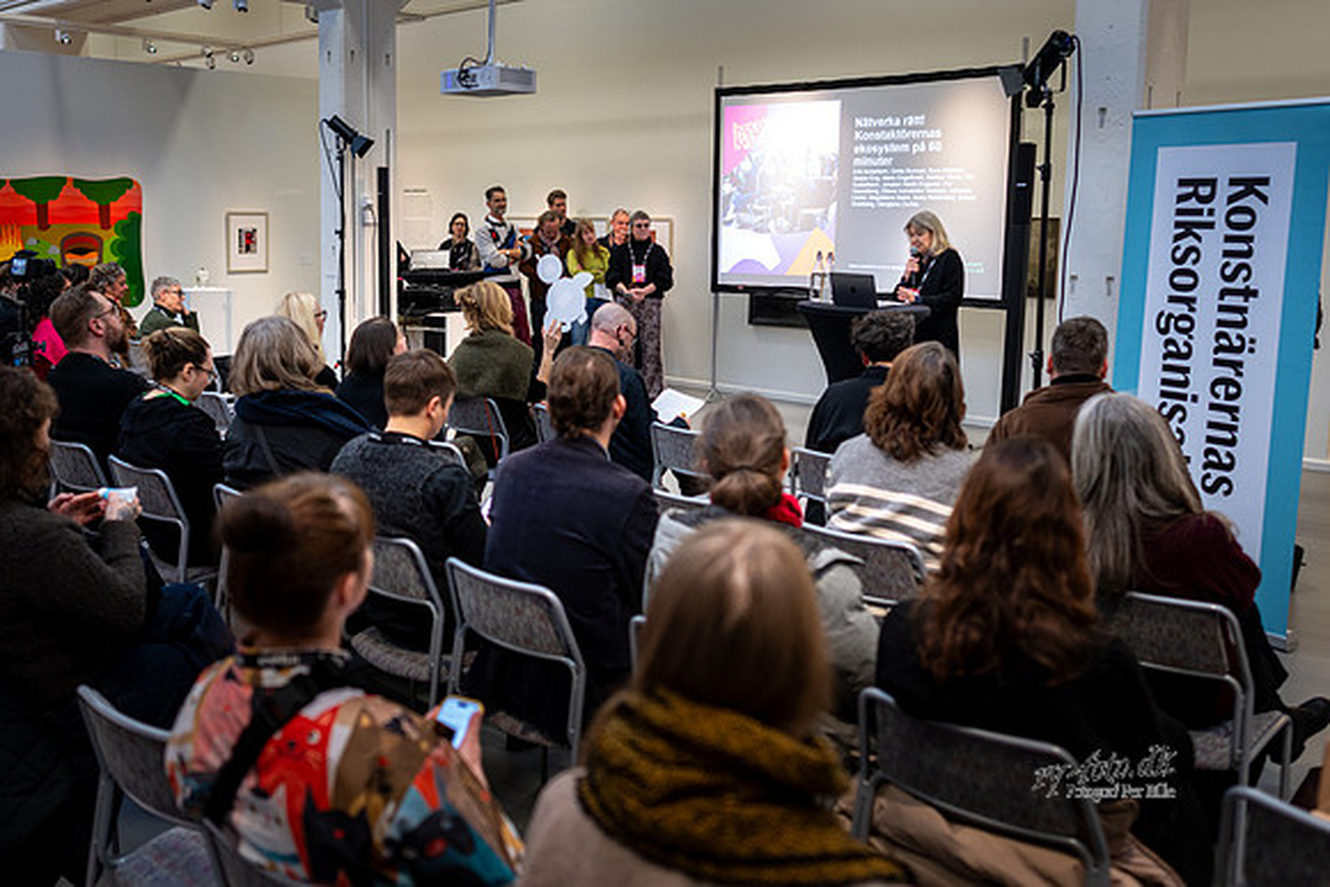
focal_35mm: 35
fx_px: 1291
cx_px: 542
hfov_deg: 54.2
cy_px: 366
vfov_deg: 37.8
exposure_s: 1/200
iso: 1000
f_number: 1.8
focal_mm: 24
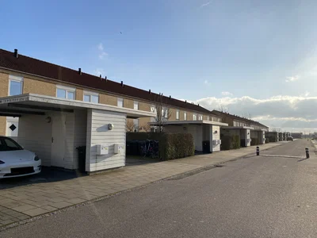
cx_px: 158
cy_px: 119
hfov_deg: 67.3
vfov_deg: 53.1
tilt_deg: +4.0
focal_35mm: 26
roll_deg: -0.9
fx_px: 238
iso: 32
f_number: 1.8
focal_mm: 4.25
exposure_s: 1/4115
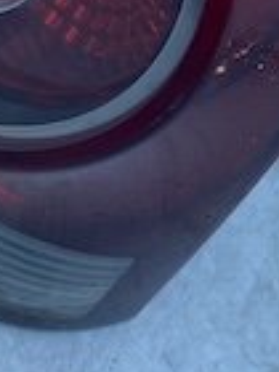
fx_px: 1279
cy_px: -104
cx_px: -19
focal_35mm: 119
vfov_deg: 15.8
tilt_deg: -45.4
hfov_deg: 12.3
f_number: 1.8
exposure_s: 1/637
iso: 32
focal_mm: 4.25
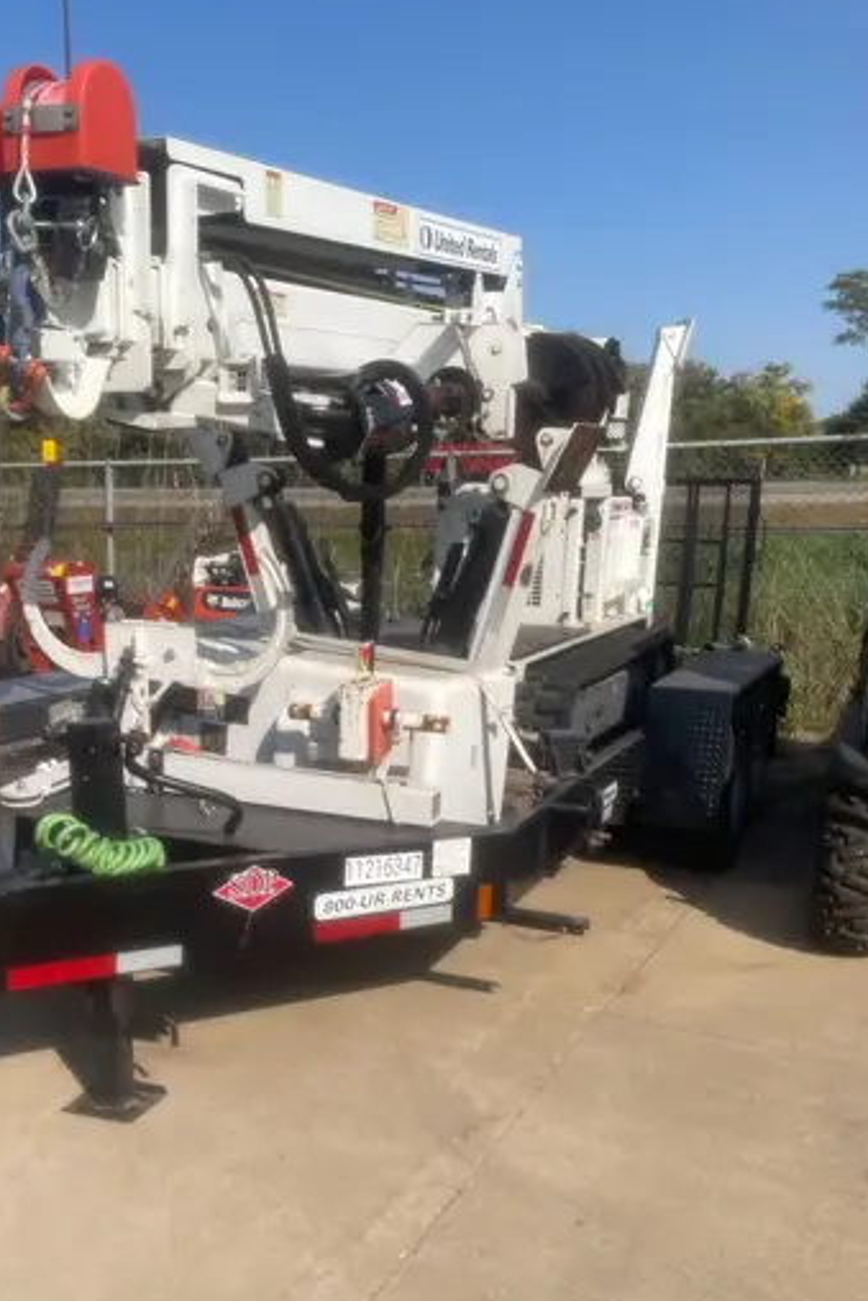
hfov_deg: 33.9
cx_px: 284
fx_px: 1409
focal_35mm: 39
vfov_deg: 49.1
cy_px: 803
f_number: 1.6
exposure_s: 1/5051
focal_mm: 4.2
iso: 32
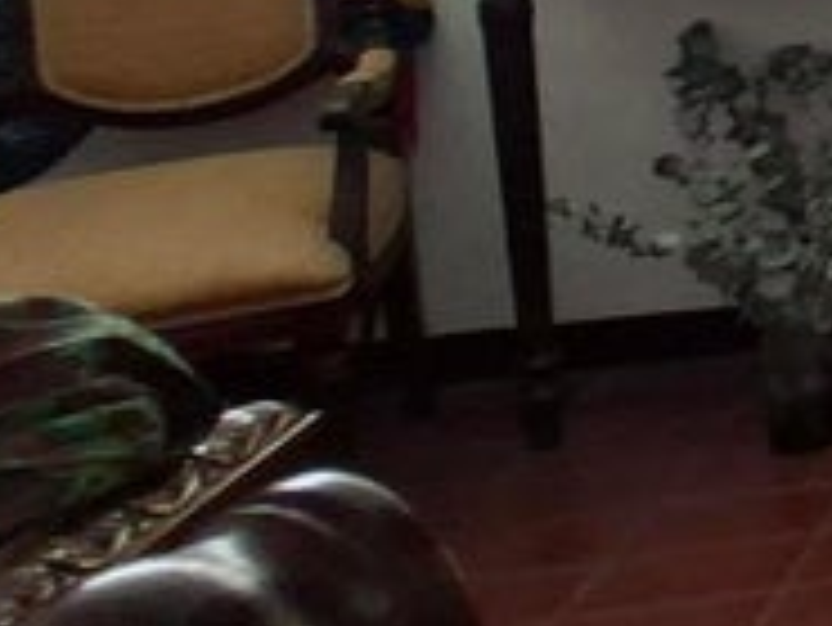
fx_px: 1443
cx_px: 1788
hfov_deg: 17.6
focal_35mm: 60
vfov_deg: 21.8
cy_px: -203
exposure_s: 1/24
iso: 320
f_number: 2.2
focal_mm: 1.74
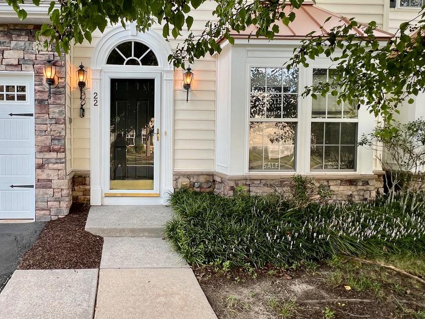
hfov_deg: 68.6
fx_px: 295
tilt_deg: -2.4
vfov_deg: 56.8
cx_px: 126
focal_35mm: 24
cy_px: 152
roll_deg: -0.2
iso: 32
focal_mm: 1.57
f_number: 1.8
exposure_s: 1/121
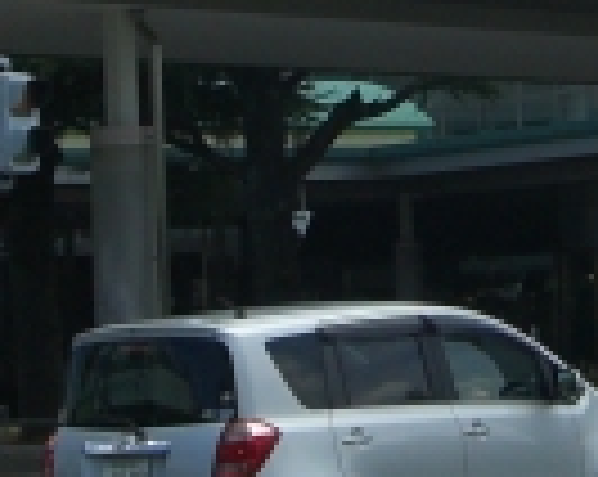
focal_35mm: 179
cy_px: -58
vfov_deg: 8.5
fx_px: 3163
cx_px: 504
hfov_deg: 10.8
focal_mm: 6.2
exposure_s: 1/640
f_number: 4.3
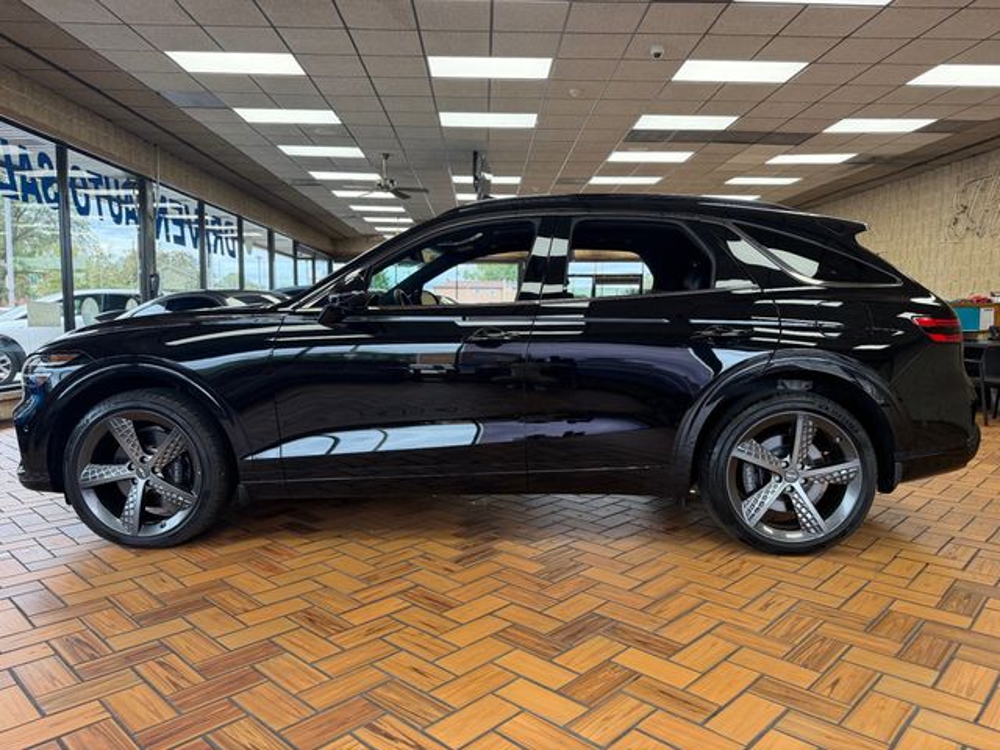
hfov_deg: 71.6
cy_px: 375
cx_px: 500
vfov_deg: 56.8
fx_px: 693
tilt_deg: -5.9
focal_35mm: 24
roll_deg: +0.2
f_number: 1.78
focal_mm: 6.76
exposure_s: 1/200
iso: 200
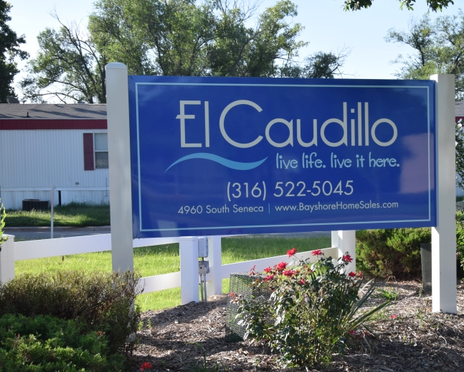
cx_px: 338
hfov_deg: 31.6
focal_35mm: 59
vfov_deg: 25.9
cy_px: 213
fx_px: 807
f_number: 8
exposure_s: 1/250
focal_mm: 27
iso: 400
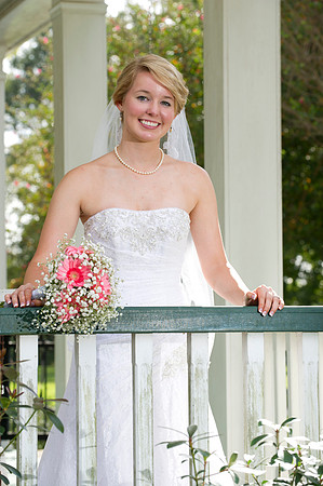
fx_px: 1619
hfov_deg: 11.4
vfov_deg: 17.1
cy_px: 243
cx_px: 162
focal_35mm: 120
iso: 250
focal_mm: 120
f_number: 6.3
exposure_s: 1/250
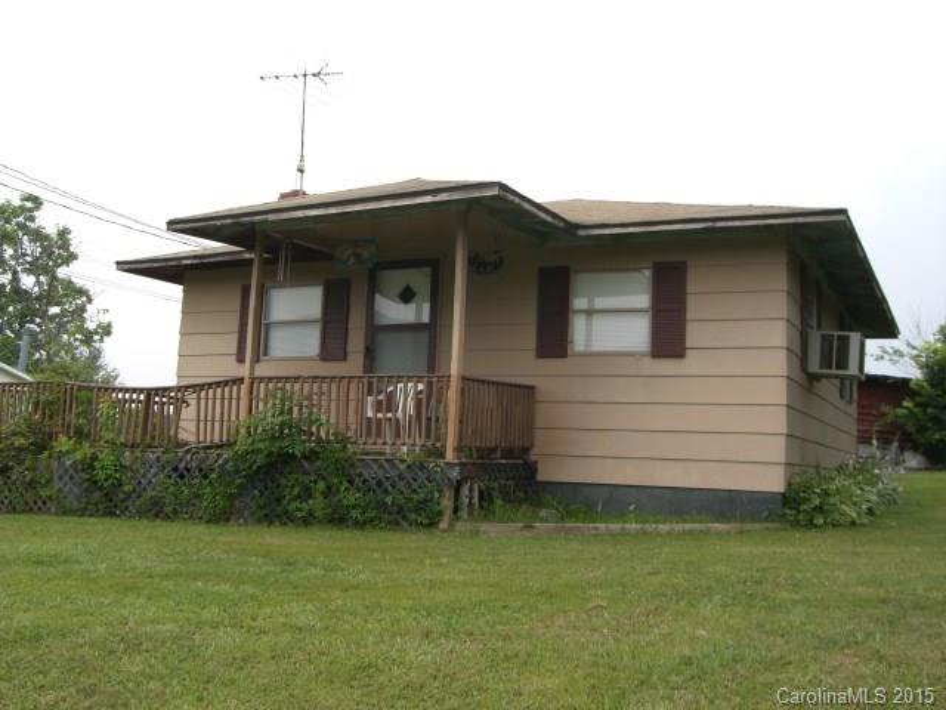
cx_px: 473
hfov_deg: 49.0
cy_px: 355
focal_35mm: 38
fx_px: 1038
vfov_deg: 37.7
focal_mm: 6.2
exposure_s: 1/250
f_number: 4.3
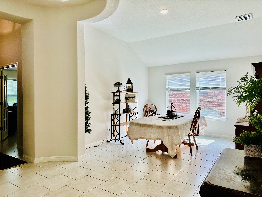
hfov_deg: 71.6
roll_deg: +0.0
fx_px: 182
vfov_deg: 56.8
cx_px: 131
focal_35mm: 24
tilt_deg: -1.0
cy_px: 98
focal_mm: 6.86
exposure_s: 1/273
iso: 80
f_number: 1.78
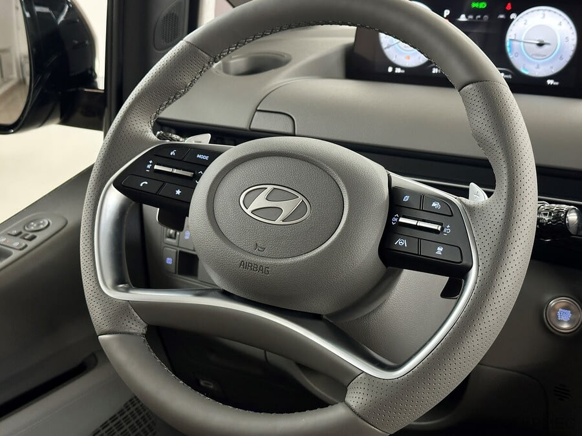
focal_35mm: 48
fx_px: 807
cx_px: 291
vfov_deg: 30.3
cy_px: 218
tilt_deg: -19.5
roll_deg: +0.7
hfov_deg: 39.7
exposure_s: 1/50
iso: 250
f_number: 1.78
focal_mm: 6.86
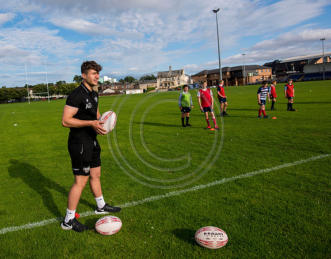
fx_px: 256
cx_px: 101
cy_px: 105
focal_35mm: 26
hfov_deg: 63.4
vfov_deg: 53.3
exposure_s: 1/1600
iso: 250
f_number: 4
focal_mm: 20
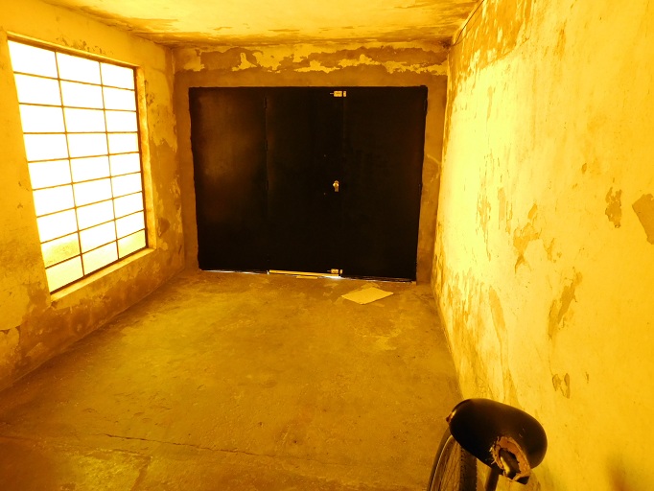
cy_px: 246
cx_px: 327
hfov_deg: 73.9
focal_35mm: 23
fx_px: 435
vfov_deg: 58.9
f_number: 3
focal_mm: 4
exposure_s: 1/30
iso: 320
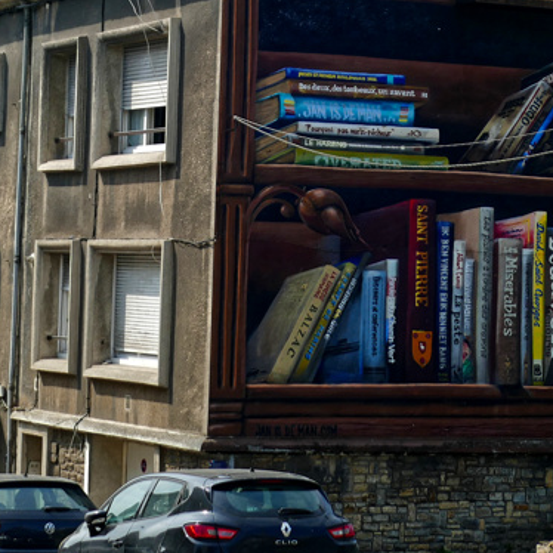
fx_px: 2693
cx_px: 262
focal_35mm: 149
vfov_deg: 11.7
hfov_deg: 11.7
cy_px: 110
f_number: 3.6
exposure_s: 1/800
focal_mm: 23.3
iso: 125
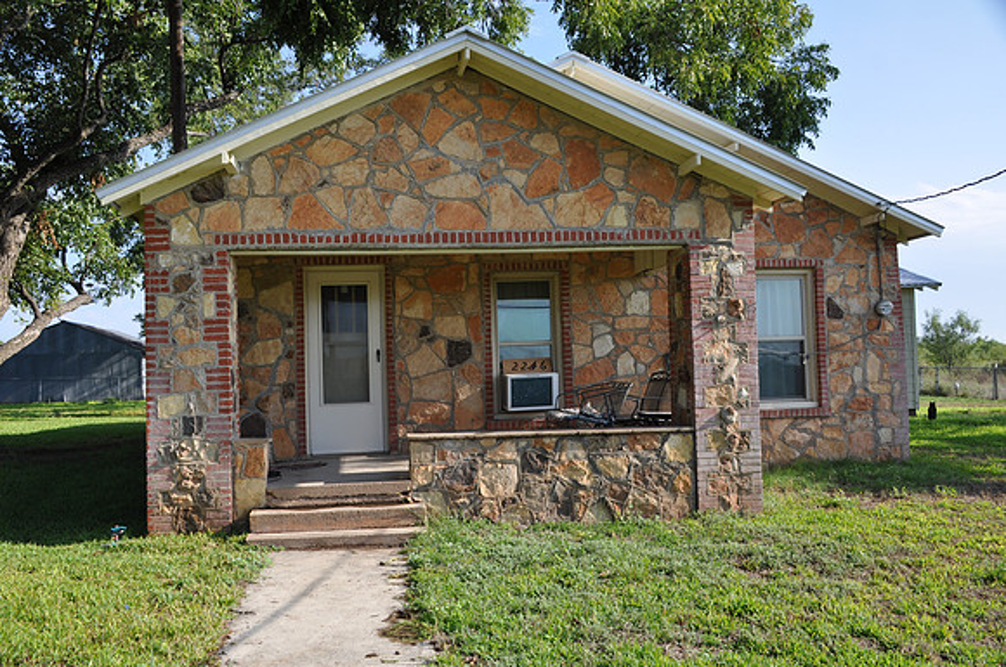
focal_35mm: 33
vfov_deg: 39.9
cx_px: 503
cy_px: 334
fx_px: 921
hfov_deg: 57.3
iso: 200
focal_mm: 22
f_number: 7.1
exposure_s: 1/200
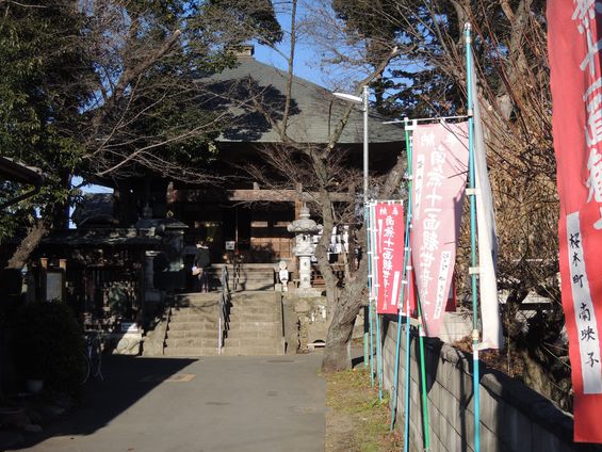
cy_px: 237
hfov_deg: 37.4
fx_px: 887
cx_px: 332
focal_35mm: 51
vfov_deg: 28.6
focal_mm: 8.1
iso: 100
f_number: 3.5
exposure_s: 1/1000
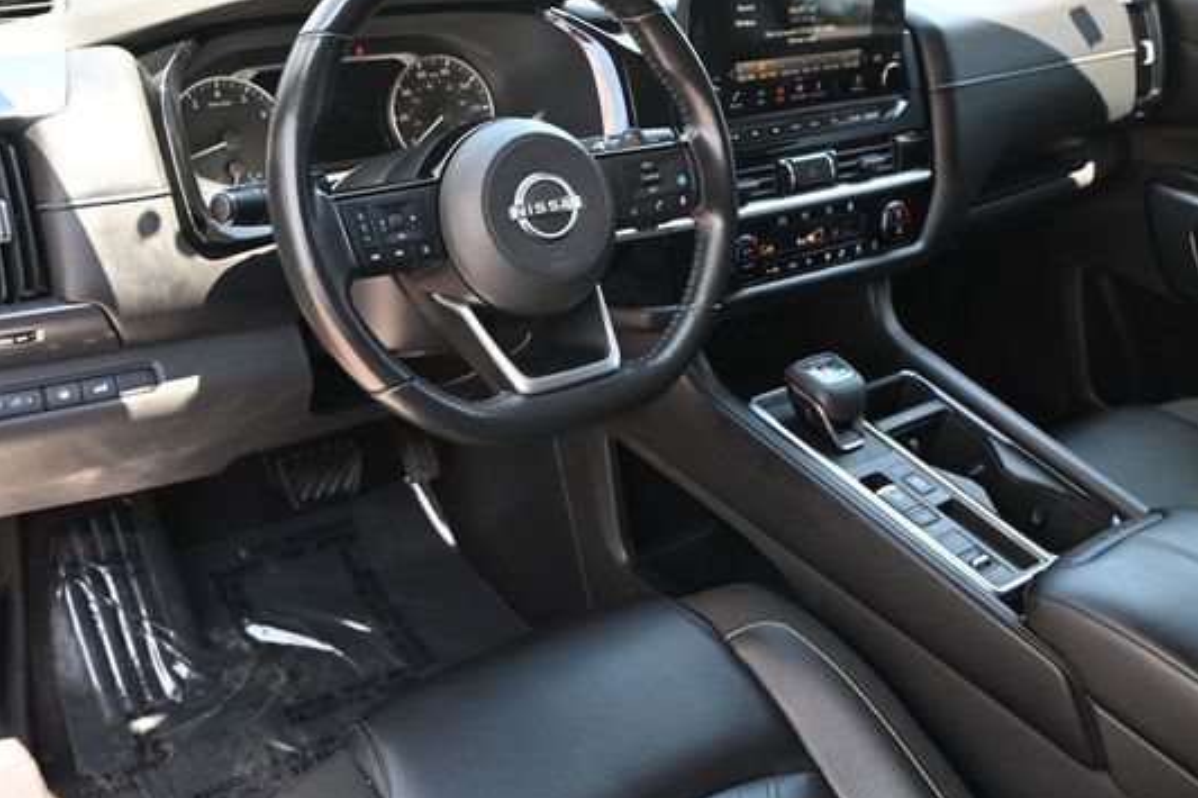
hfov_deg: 53.1
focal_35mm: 36
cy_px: 351
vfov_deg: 36.8
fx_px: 1198
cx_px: 605
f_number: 3.8
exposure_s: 1/125
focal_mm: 20
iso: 500
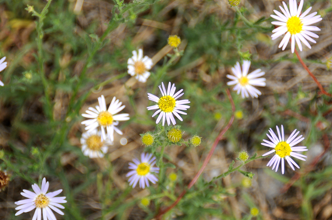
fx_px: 1501
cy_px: 106
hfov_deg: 12.6
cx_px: 161
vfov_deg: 8.4
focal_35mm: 163
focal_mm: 86
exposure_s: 1/800
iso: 200
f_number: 5.6
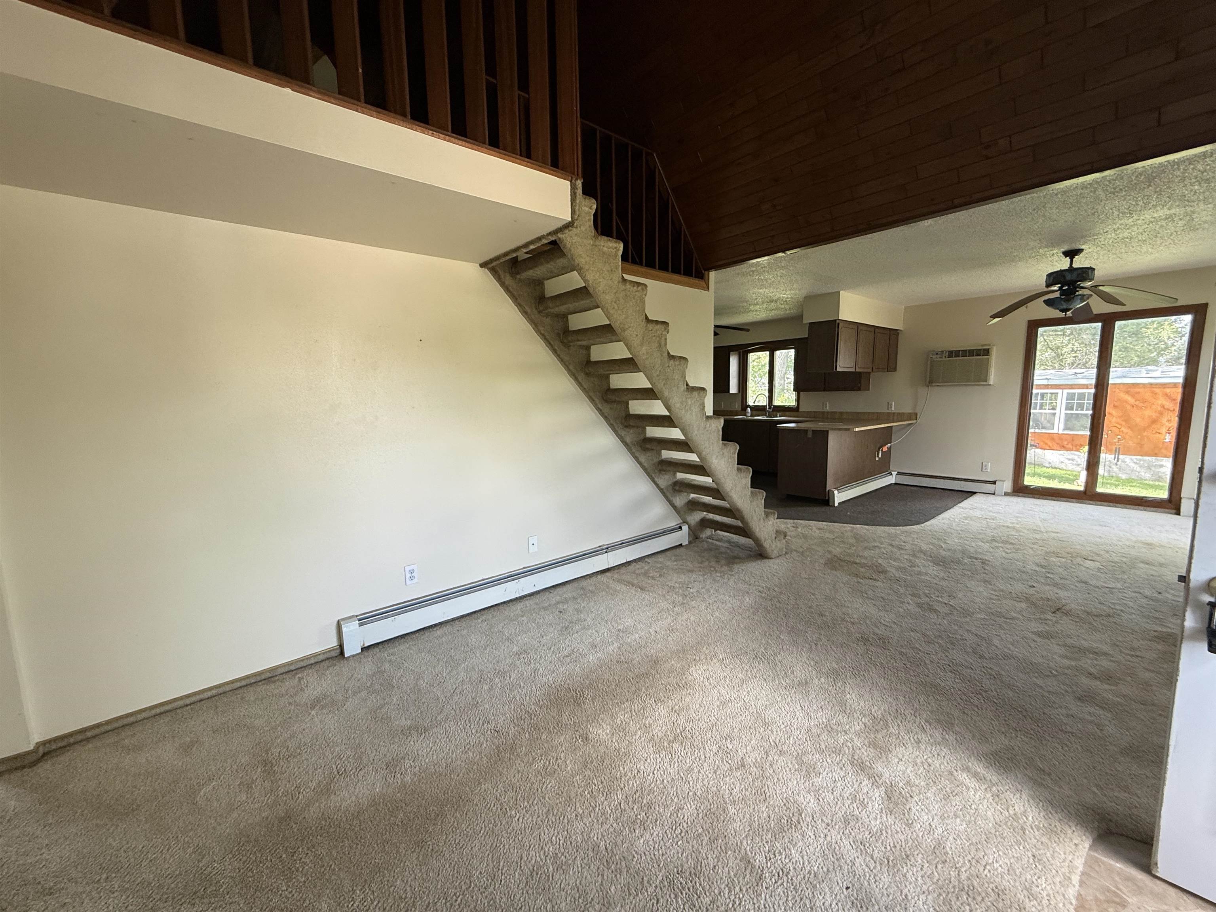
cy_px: 456
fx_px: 492
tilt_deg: -7.2
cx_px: 608
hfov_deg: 102.1
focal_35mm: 14
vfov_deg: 85.7
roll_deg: +0.7
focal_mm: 2.22
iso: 160
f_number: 2.2
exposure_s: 1/99
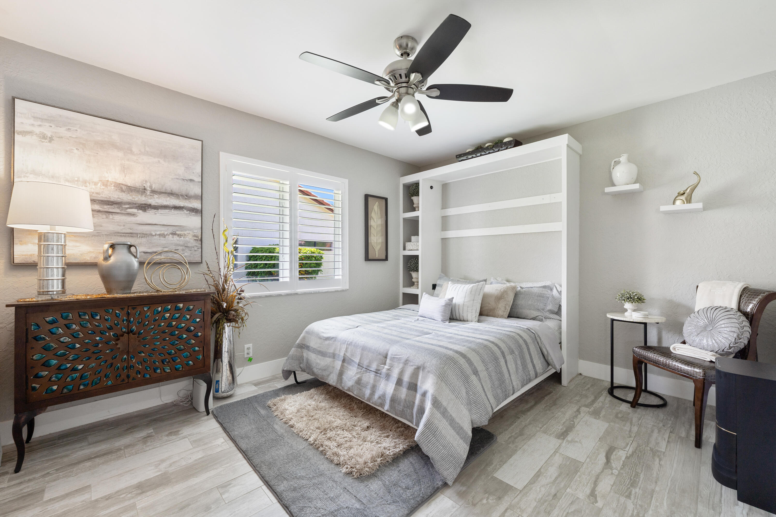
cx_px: 388
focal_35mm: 14
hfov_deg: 104.3
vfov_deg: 81.2
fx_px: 302
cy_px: 258
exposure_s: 1/5
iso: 250
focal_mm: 14
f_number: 9
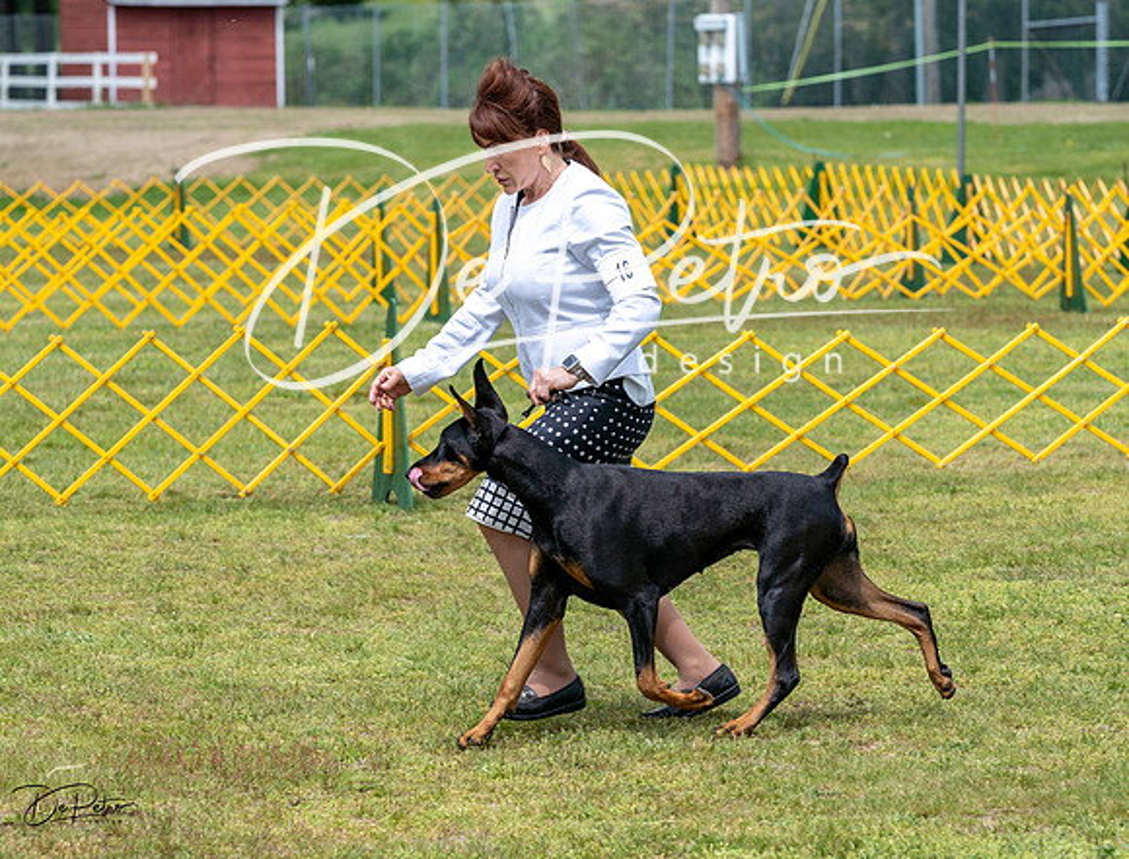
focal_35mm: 181
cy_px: 428
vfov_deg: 8.3
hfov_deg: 10.9
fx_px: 5936
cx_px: 608
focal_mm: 132
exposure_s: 1/800
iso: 100
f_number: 5.6
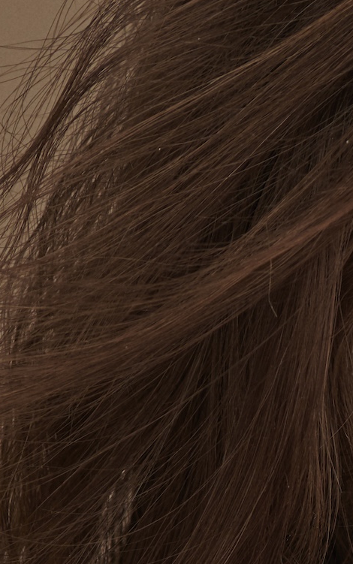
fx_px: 9042
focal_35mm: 588
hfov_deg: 2.2
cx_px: 907
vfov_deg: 3.5
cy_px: 1064
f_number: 9
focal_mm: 105
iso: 160
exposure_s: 1/125
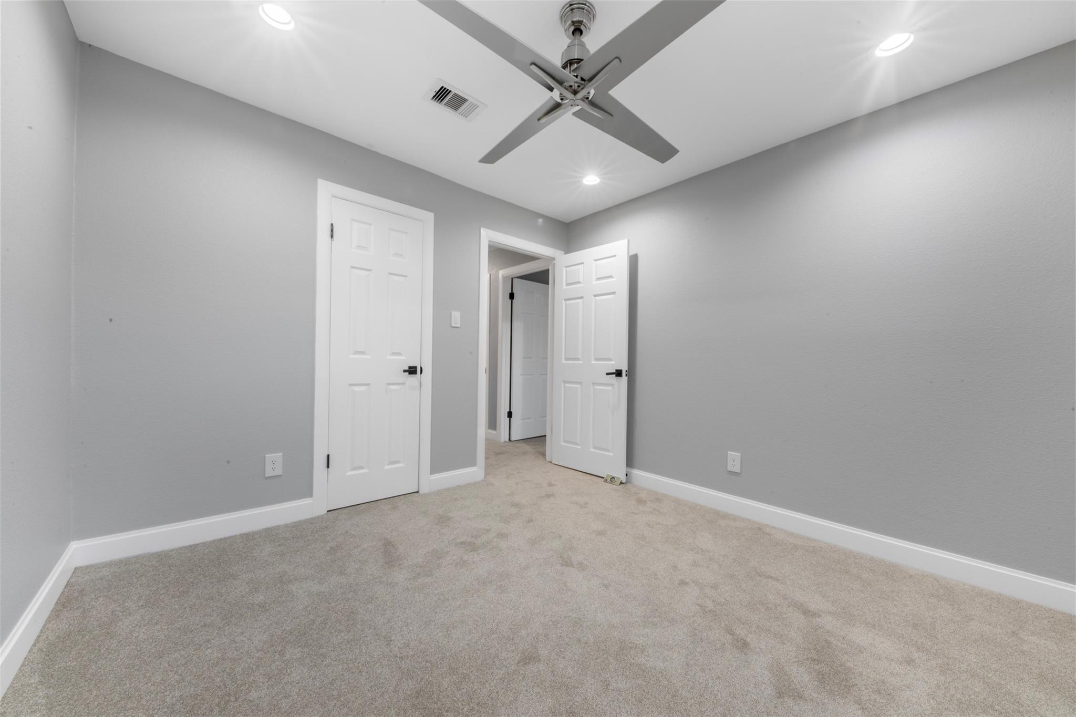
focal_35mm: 12
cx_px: 538
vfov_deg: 90.0
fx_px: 359
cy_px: 358
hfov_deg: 112.6
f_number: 9
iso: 250
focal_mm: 12
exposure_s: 3.2
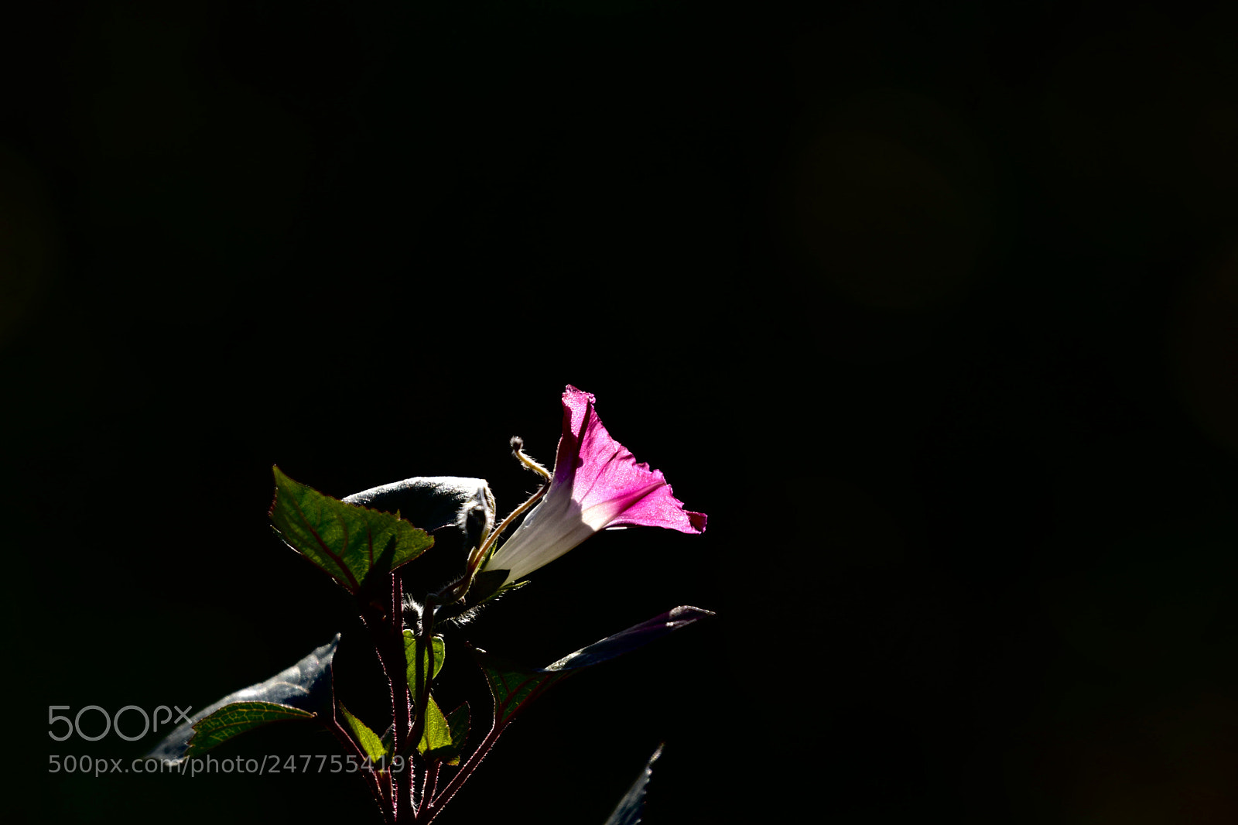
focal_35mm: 600
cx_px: 619
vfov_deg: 2.3
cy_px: 412
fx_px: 20628
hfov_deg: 3.4
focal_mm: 400
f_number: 6.3
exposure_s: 1/640
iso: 100
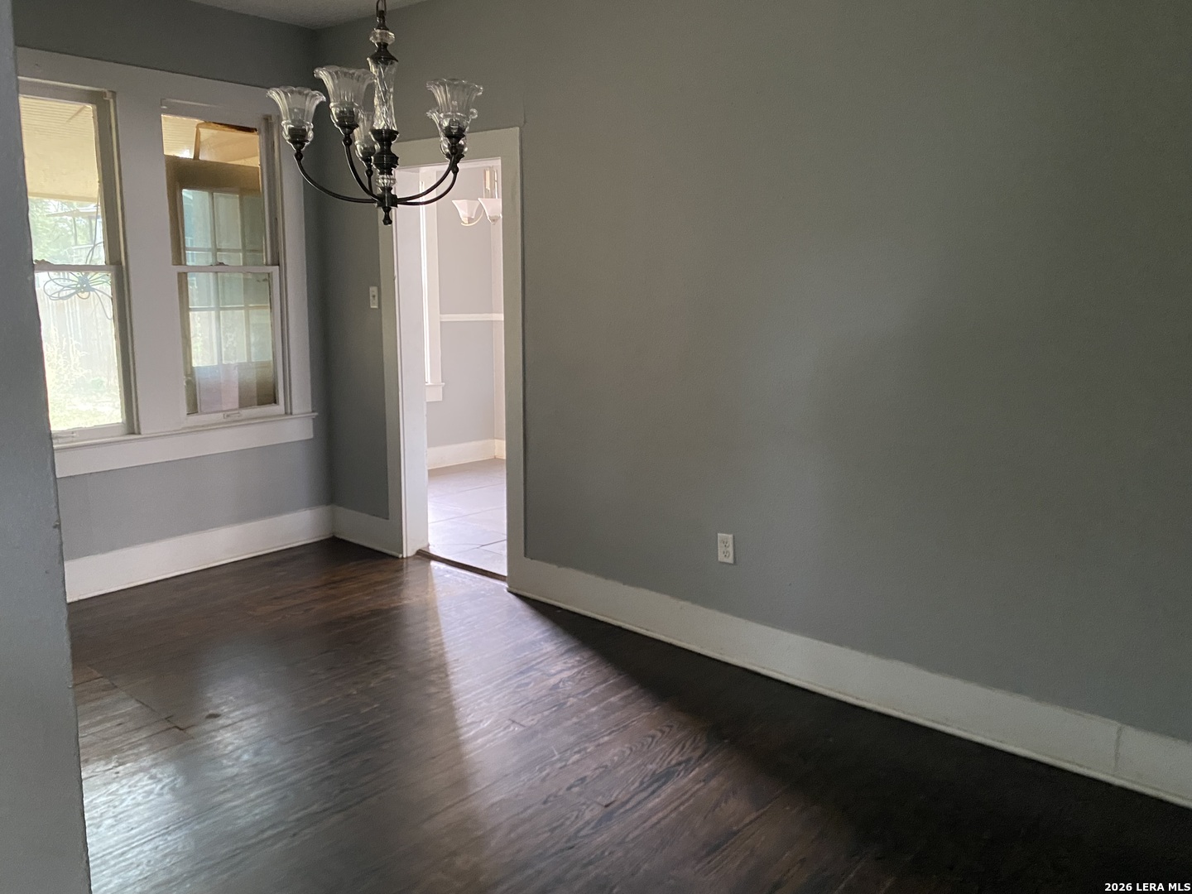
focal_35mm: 26
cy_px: 447
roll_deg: -1.3
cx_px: 596
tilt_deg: -10.4
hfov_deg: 67.3
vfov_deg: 53.1
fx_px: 895
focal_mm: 4.25
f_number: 1.8
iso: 640
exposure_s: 1/36
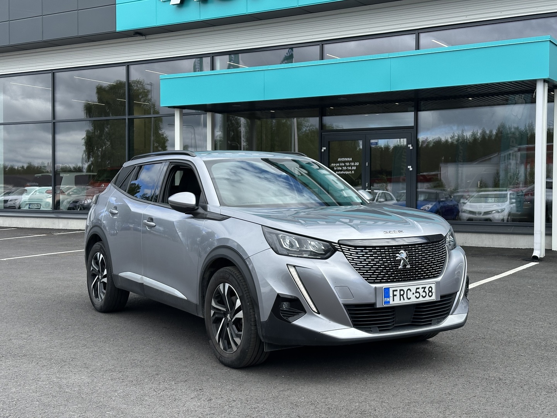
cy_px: 209
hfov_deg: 39.7
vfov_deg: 30.3
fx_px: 772
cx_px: 278
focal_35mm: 48
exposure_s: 1/1992
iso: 64
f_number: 1.78
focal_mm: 6.86
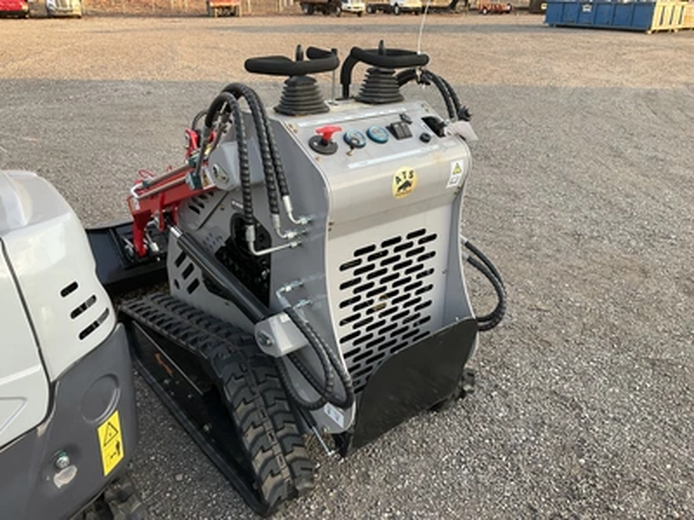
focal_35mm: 29
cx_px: 347
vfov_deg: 48.2
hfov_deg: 61.7
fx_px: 581
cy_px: 260
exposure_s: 1/122
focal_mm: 3
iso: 40
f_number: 1.8
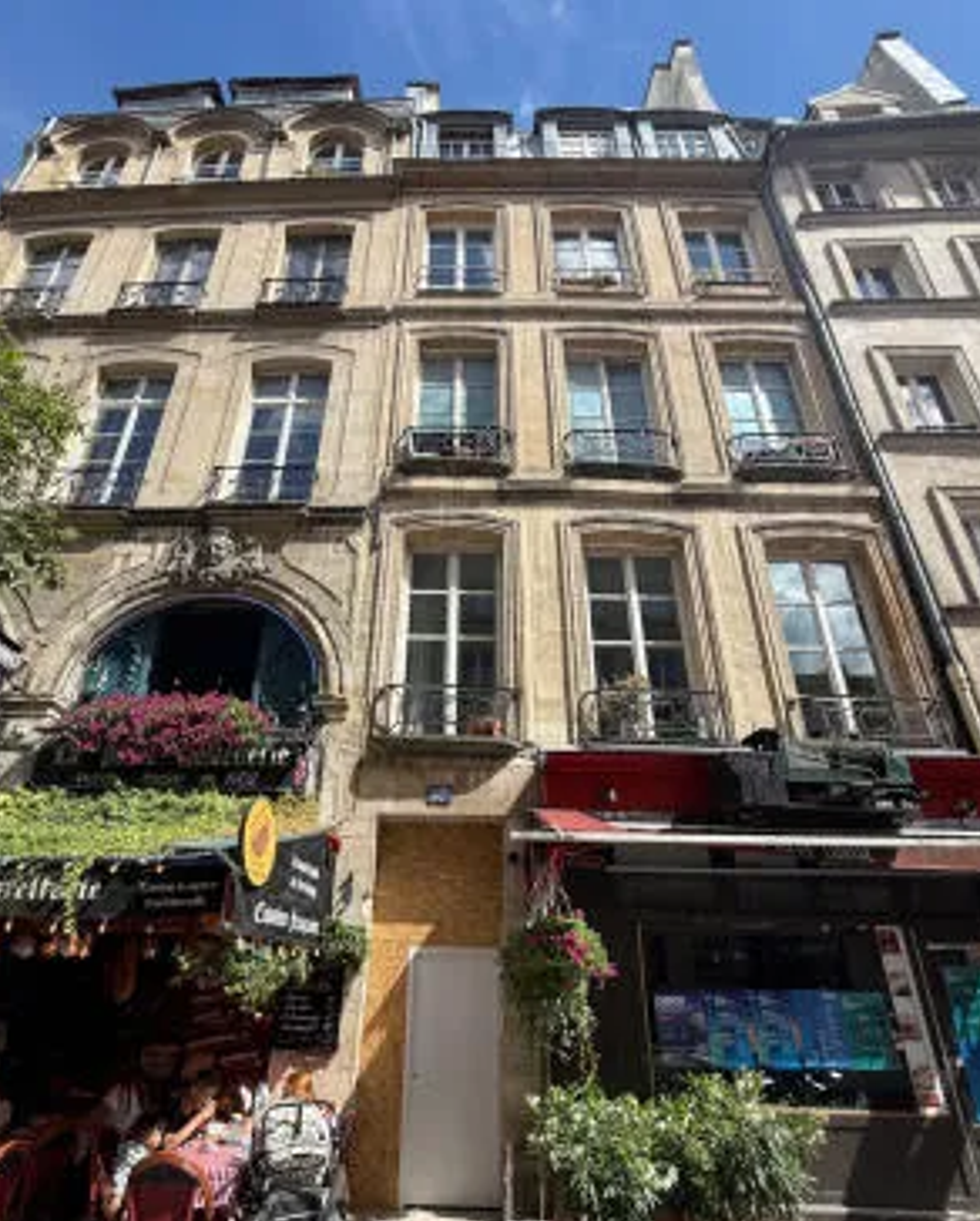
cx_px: 487
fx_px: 543
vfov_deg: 96.5
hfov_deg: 84.1
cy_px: 668
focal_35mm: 15
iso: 50
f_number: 2.2
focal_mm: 2.22
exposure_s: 1/1211
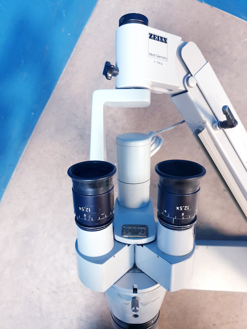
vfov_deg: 67.3
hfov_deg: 53.1
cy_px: 164
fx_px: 247
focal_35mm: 26
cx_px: 124
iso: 320
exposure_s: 1/33
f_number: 1.5
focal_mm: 4.3
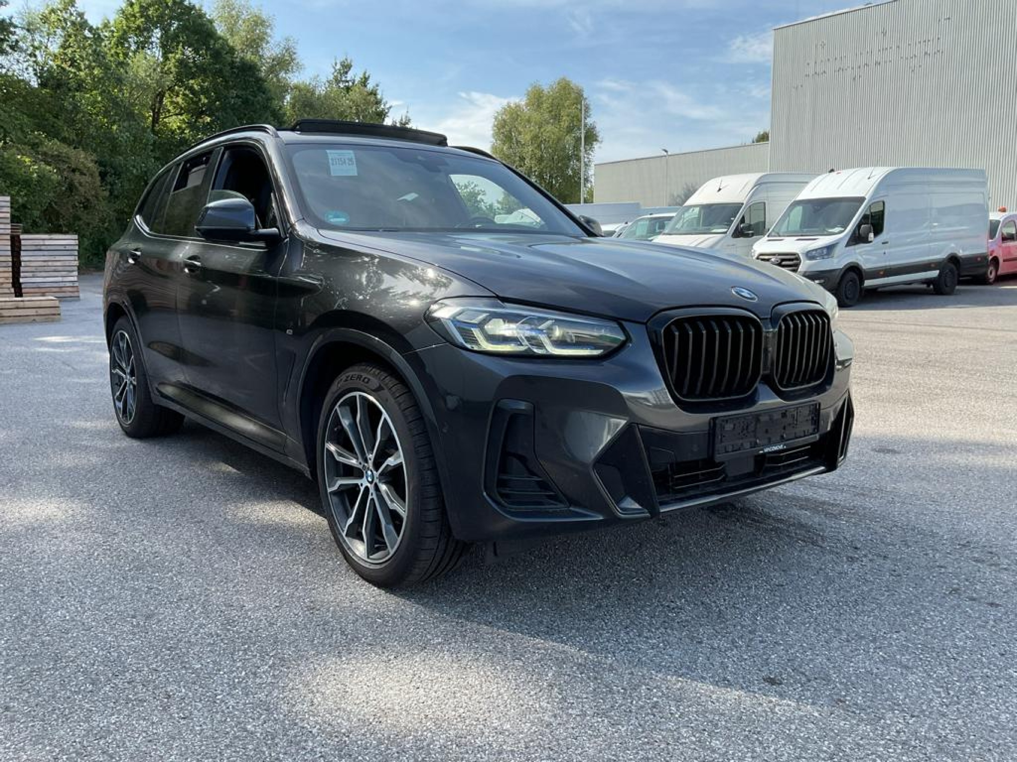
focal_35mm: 29
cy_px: 381
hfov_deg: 61.7
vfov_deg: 48.2
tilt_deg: -9.4
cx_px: 508
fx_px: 852
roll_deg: -0.9
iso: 16
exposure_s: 1/606
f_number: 1.8
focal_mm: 3
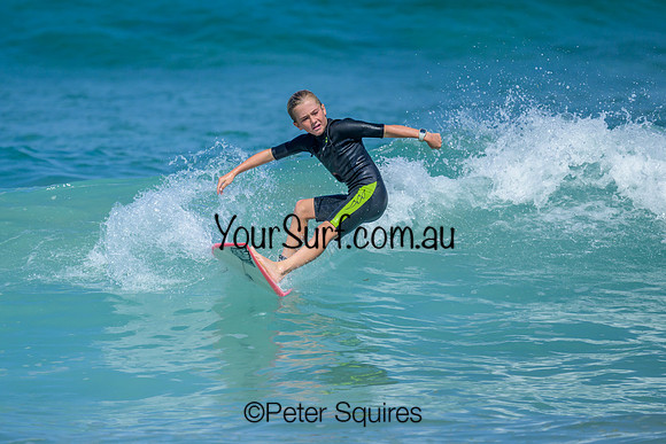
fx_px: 20354
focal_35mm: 1100
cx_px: 208
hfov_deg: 1.9
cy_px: 269
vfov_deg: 1.3
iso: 280
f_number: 6.3
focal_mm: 800
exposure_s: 1/2500
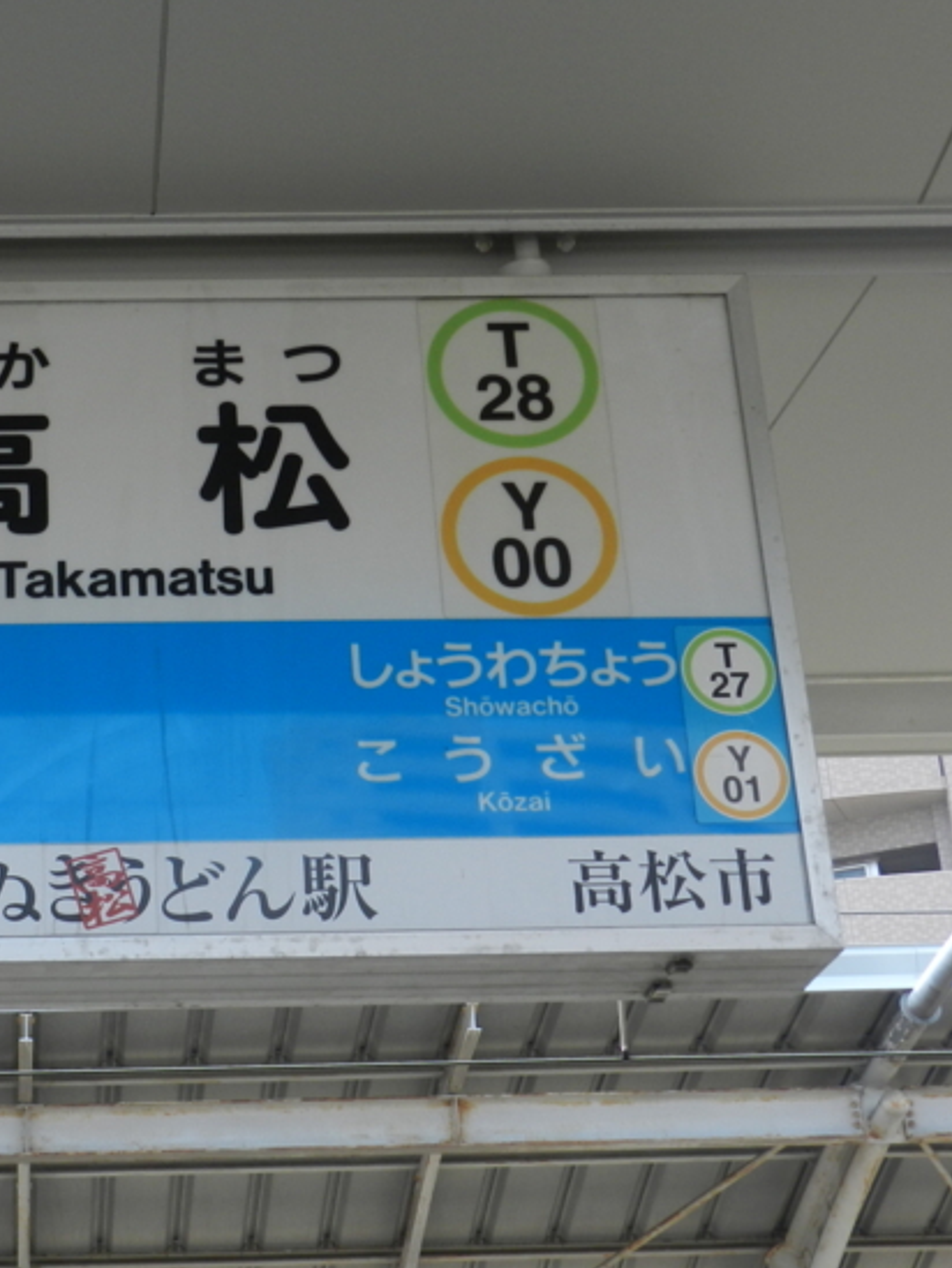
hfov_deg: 21.4
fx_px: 2456
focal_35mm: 67
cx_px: 79
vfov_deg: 29.0
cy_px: 658
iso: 160
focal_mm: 8.1
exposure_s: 1/200
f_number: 4.2
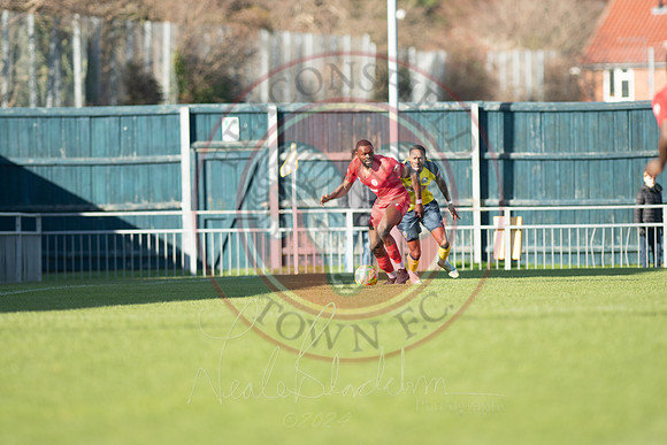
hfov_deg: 4.6
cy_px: 222
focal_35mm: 450
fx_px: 8339
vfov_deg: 3.1
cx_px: 334
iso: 250
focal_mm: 300
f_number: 2.8
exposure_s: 1/1600
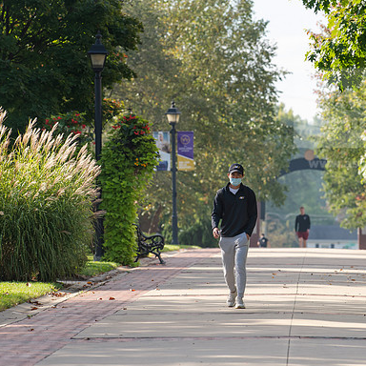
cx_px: 265
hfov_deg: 4.5
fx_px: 4605
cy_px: 183
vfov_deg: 4.6
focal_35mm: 385
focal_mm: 300
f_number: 8
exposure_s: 1/320
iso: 320
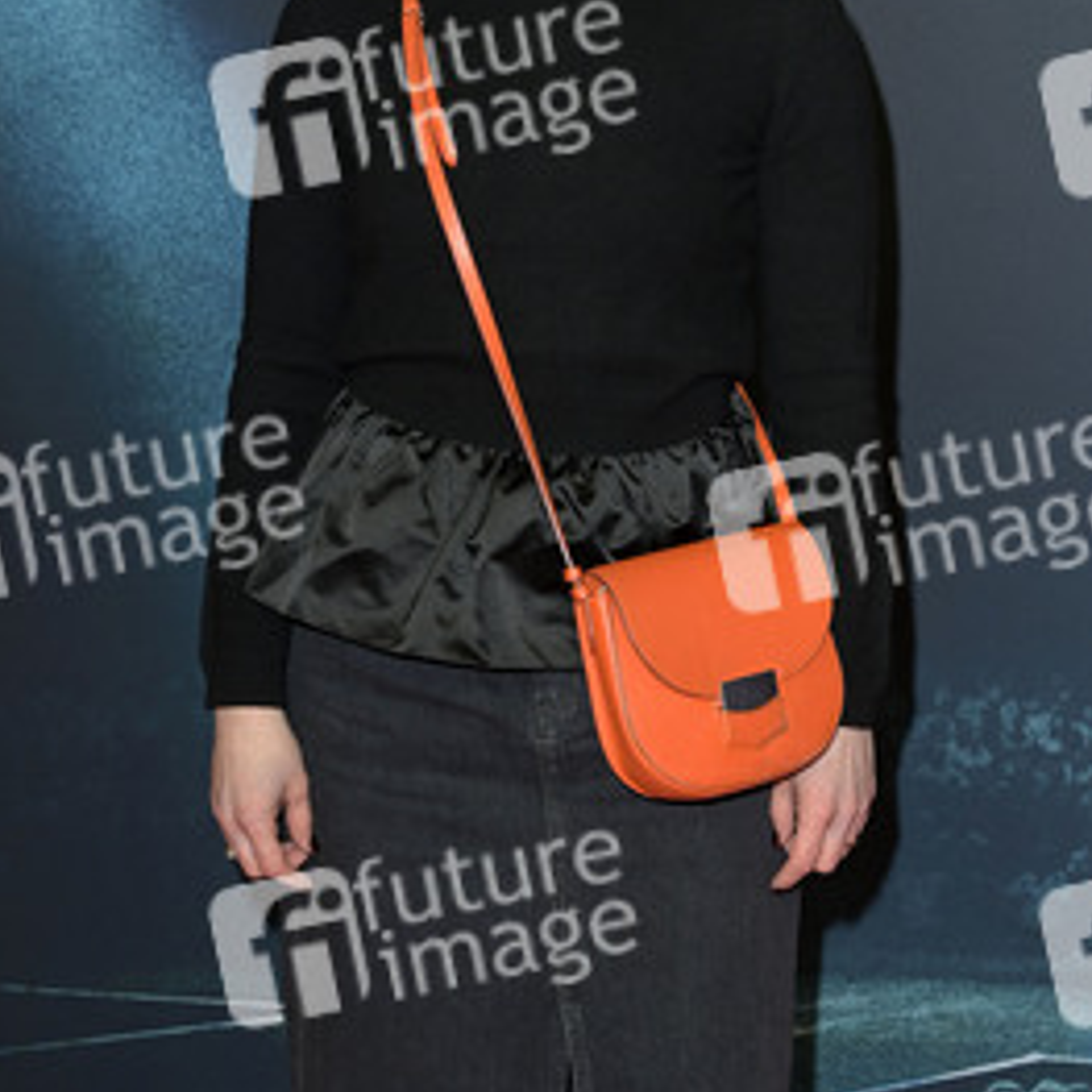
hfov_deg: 20.6
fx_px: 2998
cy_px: 307
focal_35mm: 84
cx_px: 544
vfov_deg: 20.5
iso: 640
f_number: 5.6
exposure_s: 1/250
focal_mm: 65
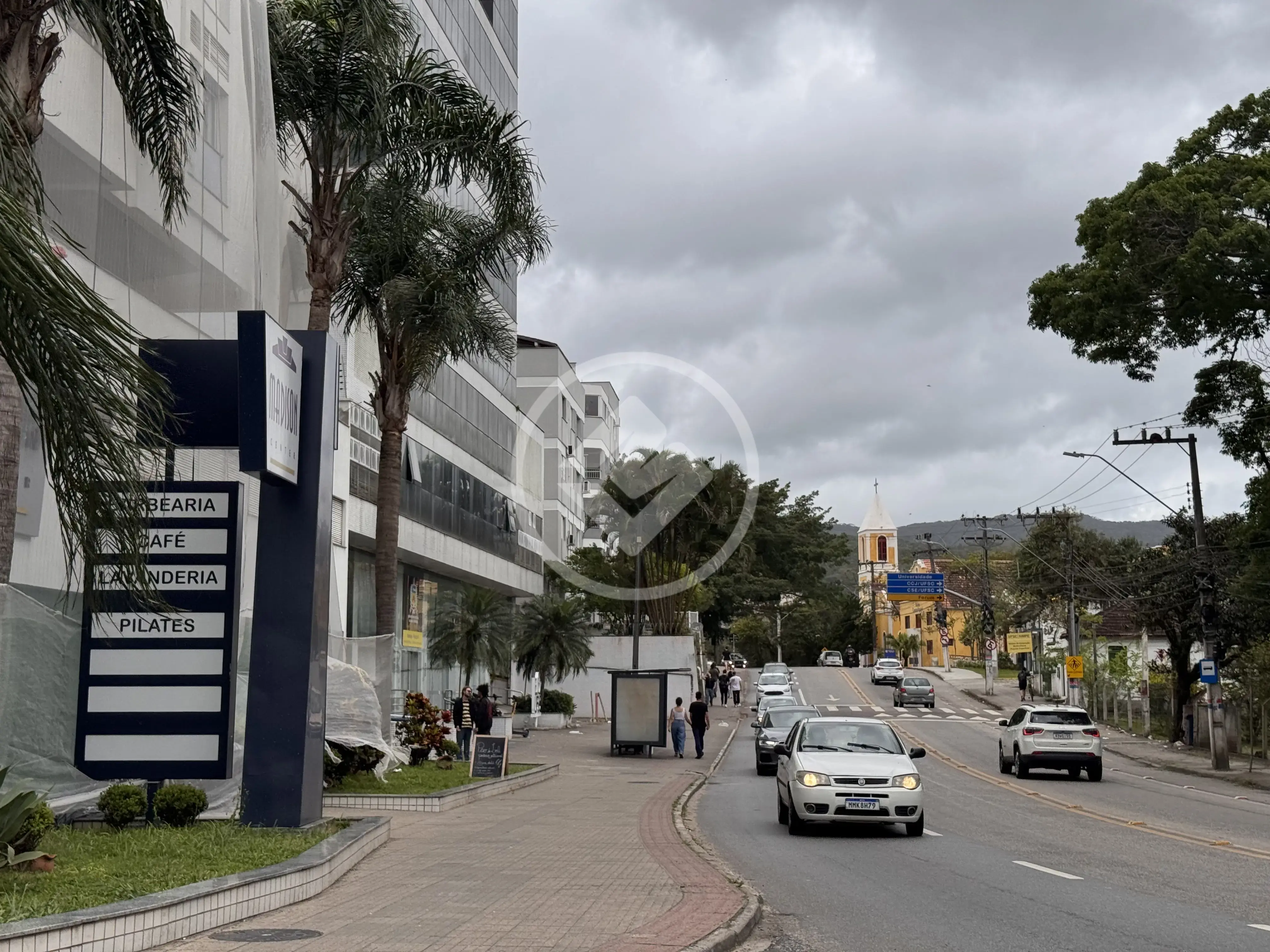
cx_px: 635
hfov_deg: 39.7
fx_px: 1761
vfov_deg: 30.3
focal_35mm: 48
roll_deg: -0.5
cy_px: 476
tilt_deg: +6.4
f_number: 1.78
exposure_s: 1/6410
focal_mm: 6.76
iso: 64
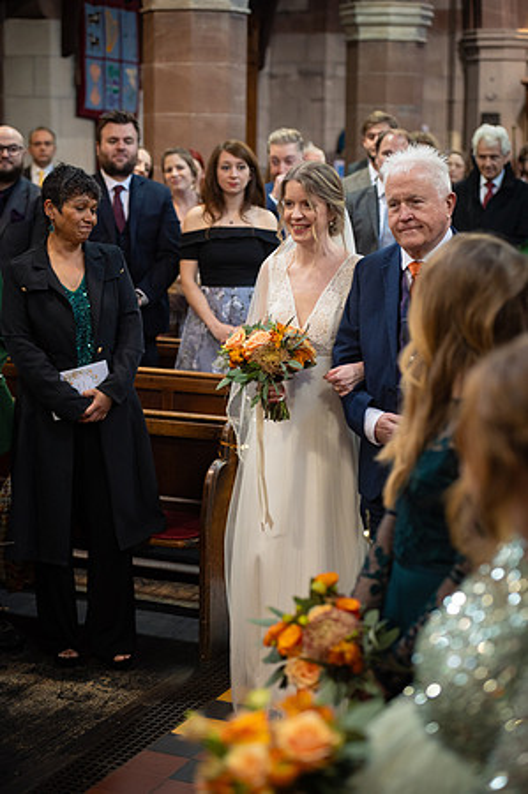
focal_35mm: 102
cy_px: 397
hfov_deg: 13.4
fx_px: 2249
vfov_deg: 20.0
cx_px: 264
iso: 1600
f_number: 2.8
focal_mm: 102
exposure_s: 1/160
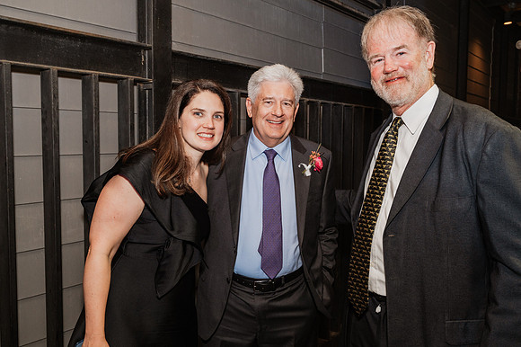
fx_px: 498
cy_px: 173
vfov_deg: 38.4
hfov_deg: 55.2
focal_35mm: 34
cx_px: 256
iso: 1000
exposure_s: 1/60
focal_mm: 32
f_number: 6.3
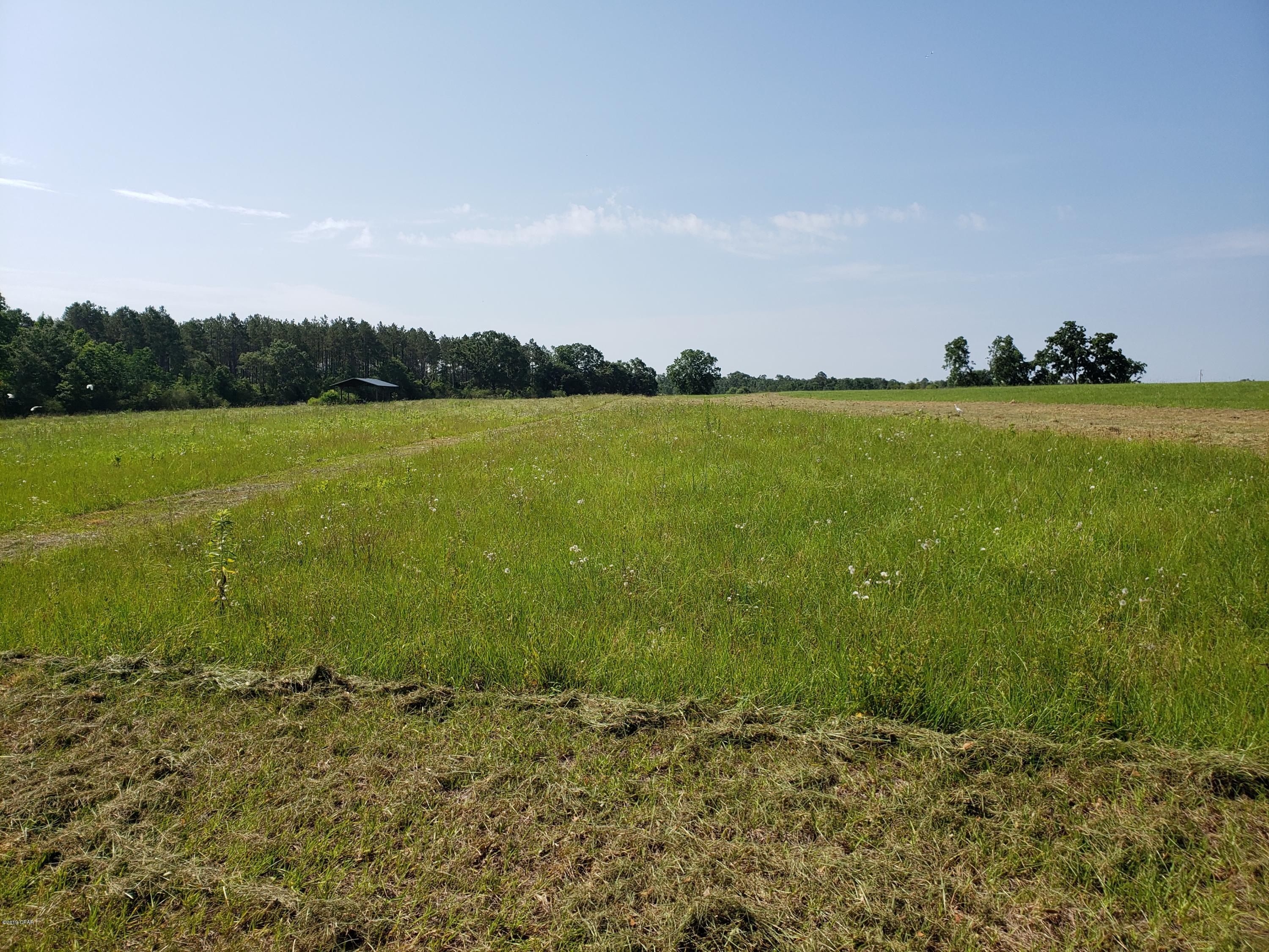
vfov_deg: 53.1
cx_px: 634
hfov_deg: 67.3
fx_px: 953
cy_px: 476
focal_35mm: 26
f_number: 2.4
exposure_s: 1/1565
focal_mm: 4.3
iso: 50
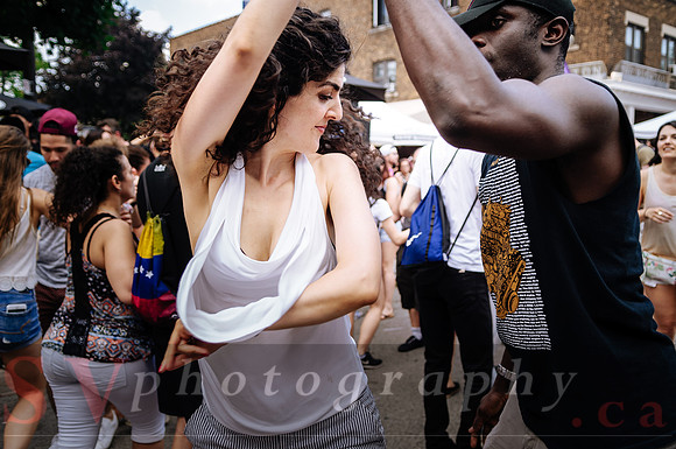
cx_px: 338
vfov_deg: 39.9
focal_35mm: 33
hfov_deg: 57.3
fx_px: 619
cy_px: 224
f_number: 2.8
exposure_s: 1/320
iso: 100
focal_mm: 22
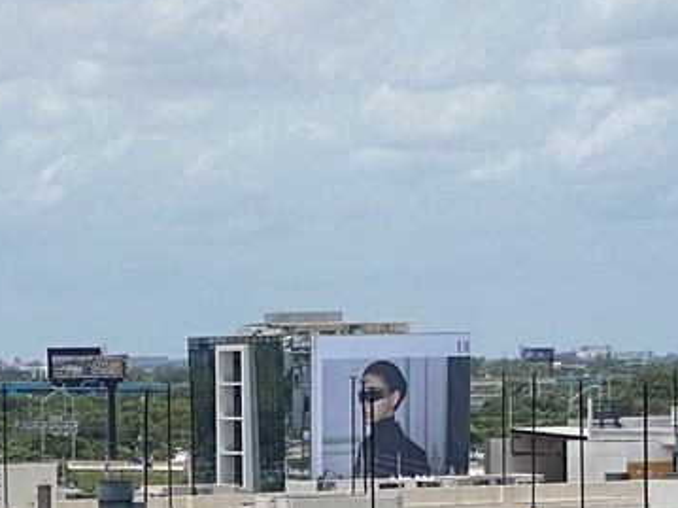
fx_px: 4543
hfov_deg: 8.4
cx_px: -300
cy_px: 608
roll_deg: +1.2
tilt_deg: -6.3
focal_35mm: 232
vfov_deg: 6.4
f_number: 2
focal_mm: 6
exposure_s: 1/2994
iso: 20
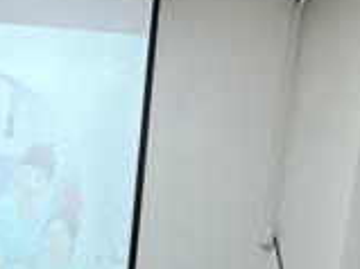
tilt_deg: -12.1
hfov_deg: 18.9
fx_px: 935
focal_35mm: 90
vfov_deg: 15.2
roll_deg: -1.6
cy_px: 397
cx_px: -197
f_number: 1.5
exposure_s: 1/120
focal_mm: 5.7
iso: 50
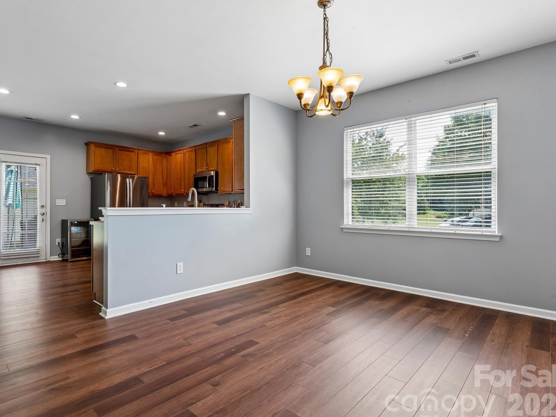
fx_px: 300
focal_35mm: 19
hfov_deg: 85.4
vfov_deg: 69.6
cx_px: 251
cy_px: 210
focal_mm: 16.6
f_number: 13
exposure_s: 1/4
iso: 100
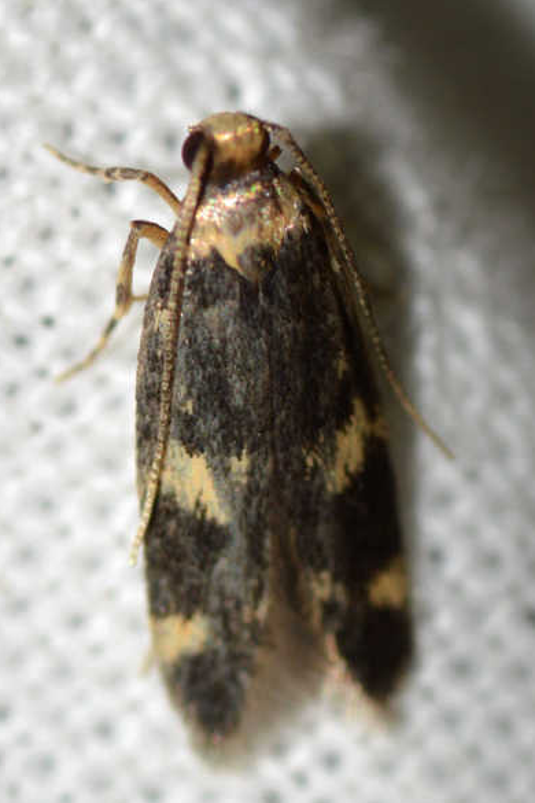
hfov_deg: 8.4
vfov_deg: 12.5
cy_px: 437
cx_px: 254
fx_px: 3656
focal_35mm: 164
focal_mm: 100
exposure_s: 1/200
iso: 100
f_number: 20
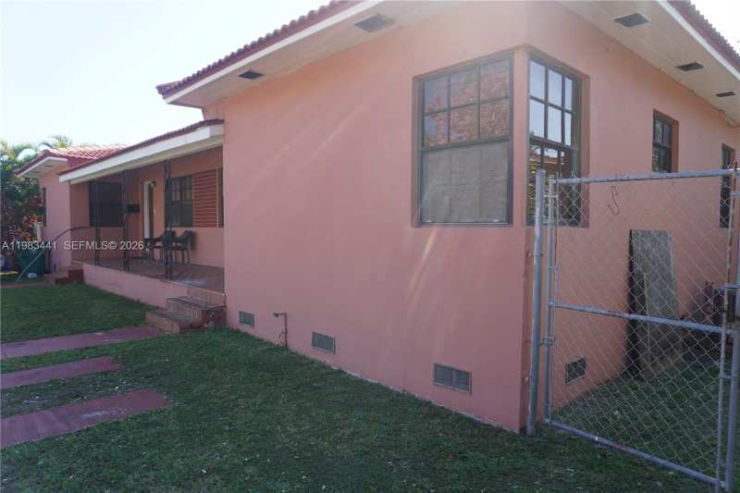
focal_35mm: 24
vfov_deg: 53.1
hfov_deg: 73.8
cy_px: 246
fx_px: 493
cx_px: 370
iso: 100
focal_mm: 16
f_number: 4.5
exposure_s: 1/200
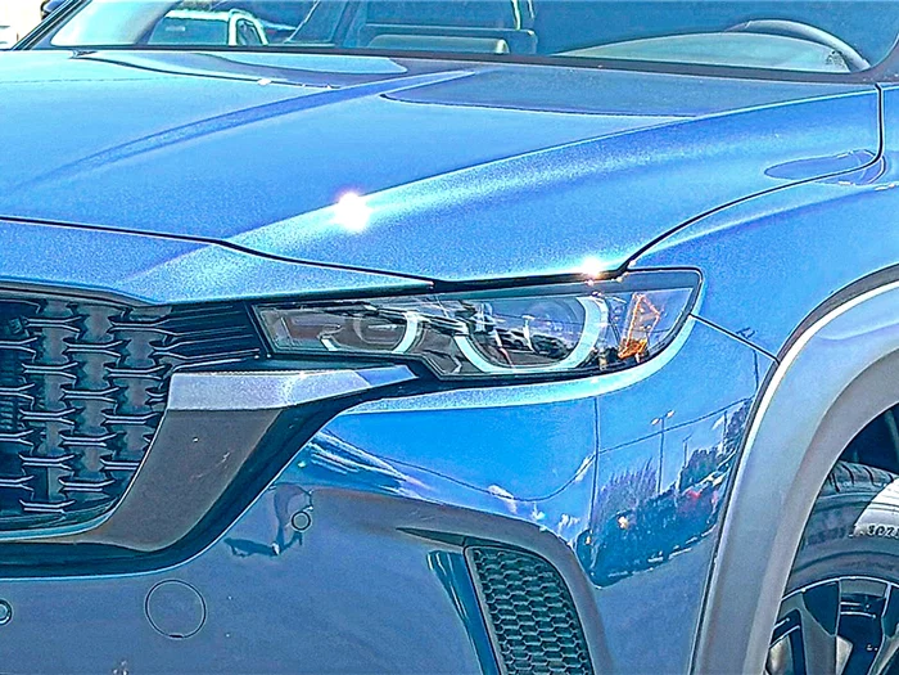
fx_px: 2597
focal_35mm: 100
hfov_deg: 19.6
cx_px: 450
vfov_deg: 14.8
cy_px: 338
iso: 64
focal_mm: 6.86
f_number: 1.78
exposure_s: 1/1361
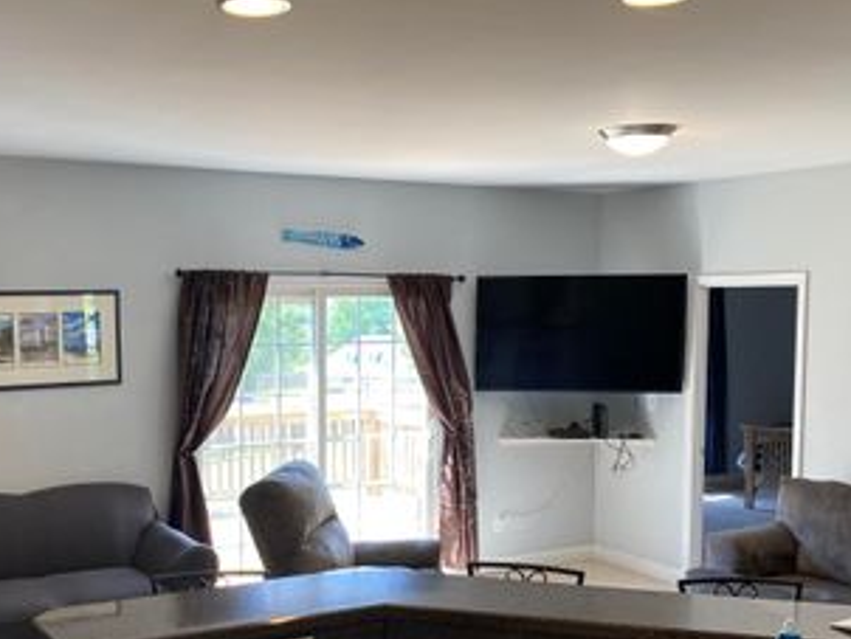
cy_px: 407
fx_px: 1058
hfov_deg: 43.3
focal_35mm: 43
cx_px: 299
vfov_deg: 33.4
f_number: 1.8
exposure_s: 1/120
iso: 100
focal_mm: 4.25
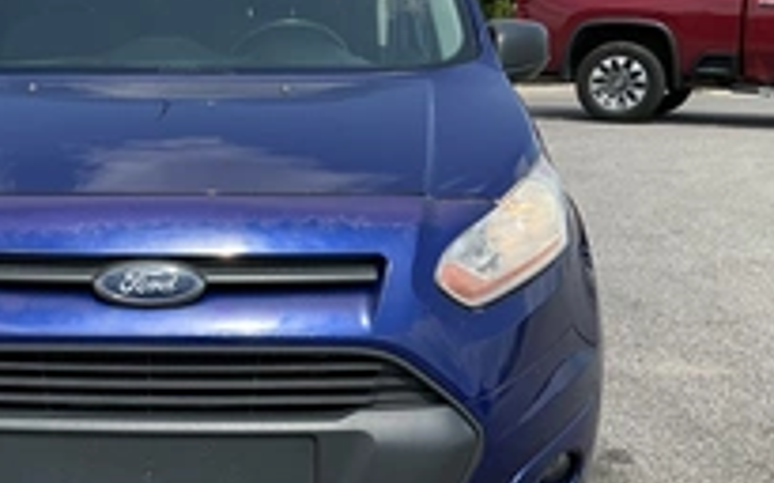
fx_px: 1223
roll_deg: +0.5
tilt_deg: -8.1
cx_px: 140
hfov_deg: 33.9
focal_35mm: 58
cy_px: 219
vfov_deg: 22.3
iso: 25
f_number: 1.8
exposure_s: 1/1342
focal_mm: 3
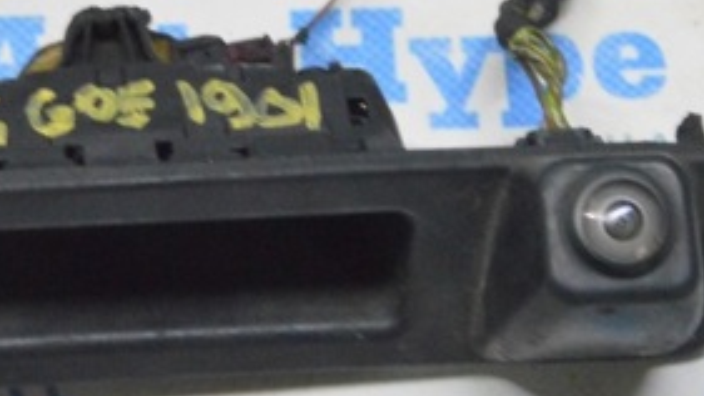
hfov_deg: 15.8
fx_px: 2539
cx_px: 273
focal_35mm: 136
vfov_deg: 8.9
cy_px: 46
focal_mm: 38
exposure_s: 1/20
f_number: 20
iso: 6400
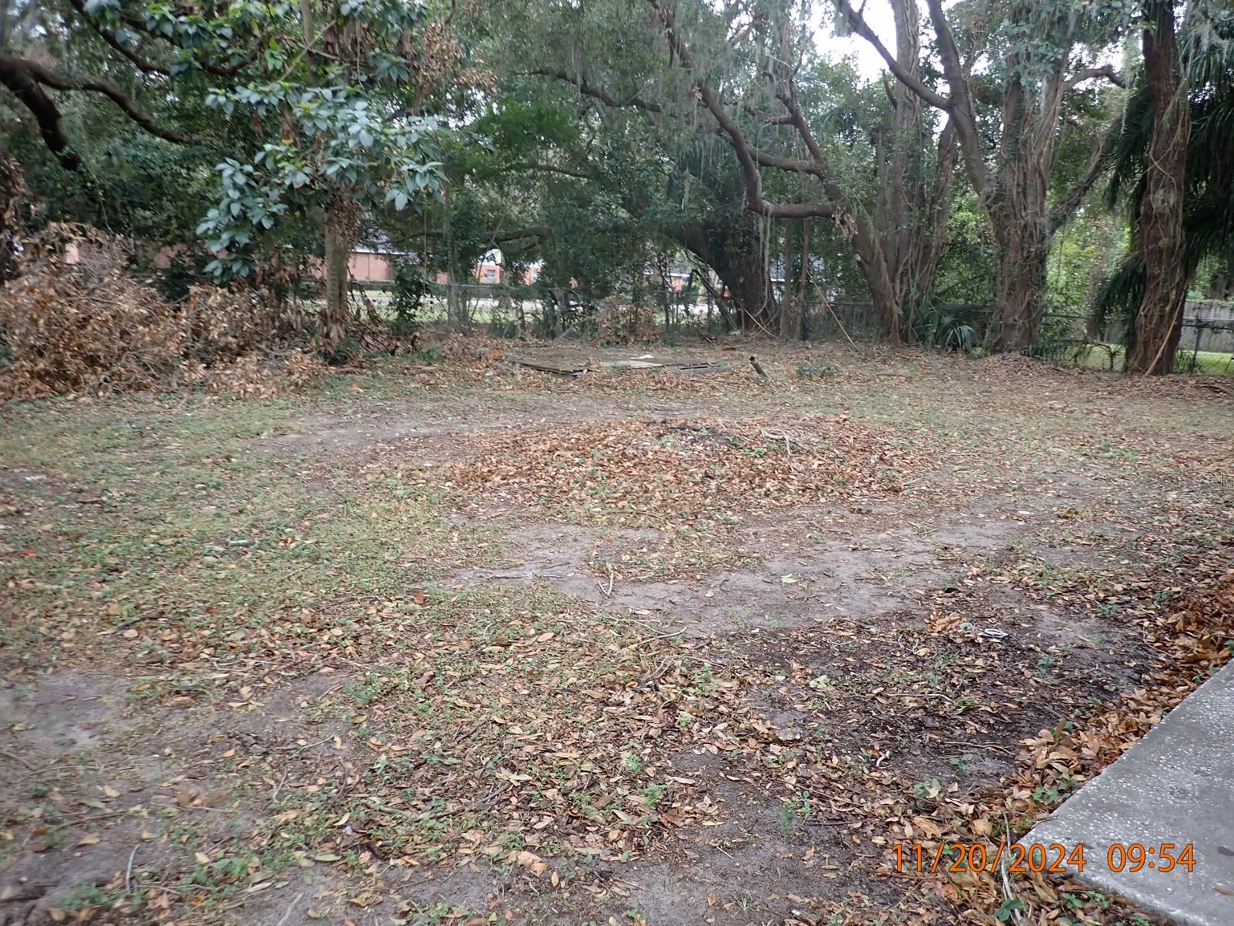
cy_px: 479
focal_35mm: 26
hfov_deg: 67.3
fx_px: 927
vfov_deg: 53.1
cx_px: 631
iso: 100
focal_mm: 4.5
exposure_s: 1/125
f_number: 2
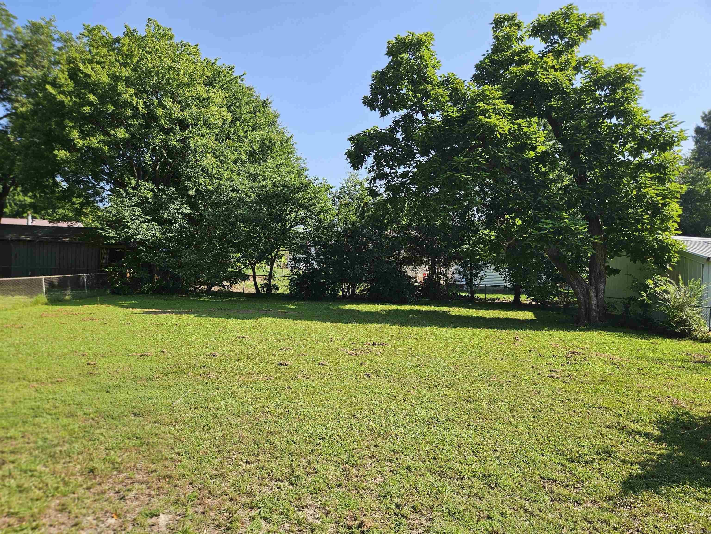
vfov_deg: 58.9
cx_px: 356
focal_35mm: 23
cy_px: 267
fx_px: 472
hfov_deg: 73.9
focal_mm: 5.4
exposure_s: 1/955
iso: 25
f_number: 1.8
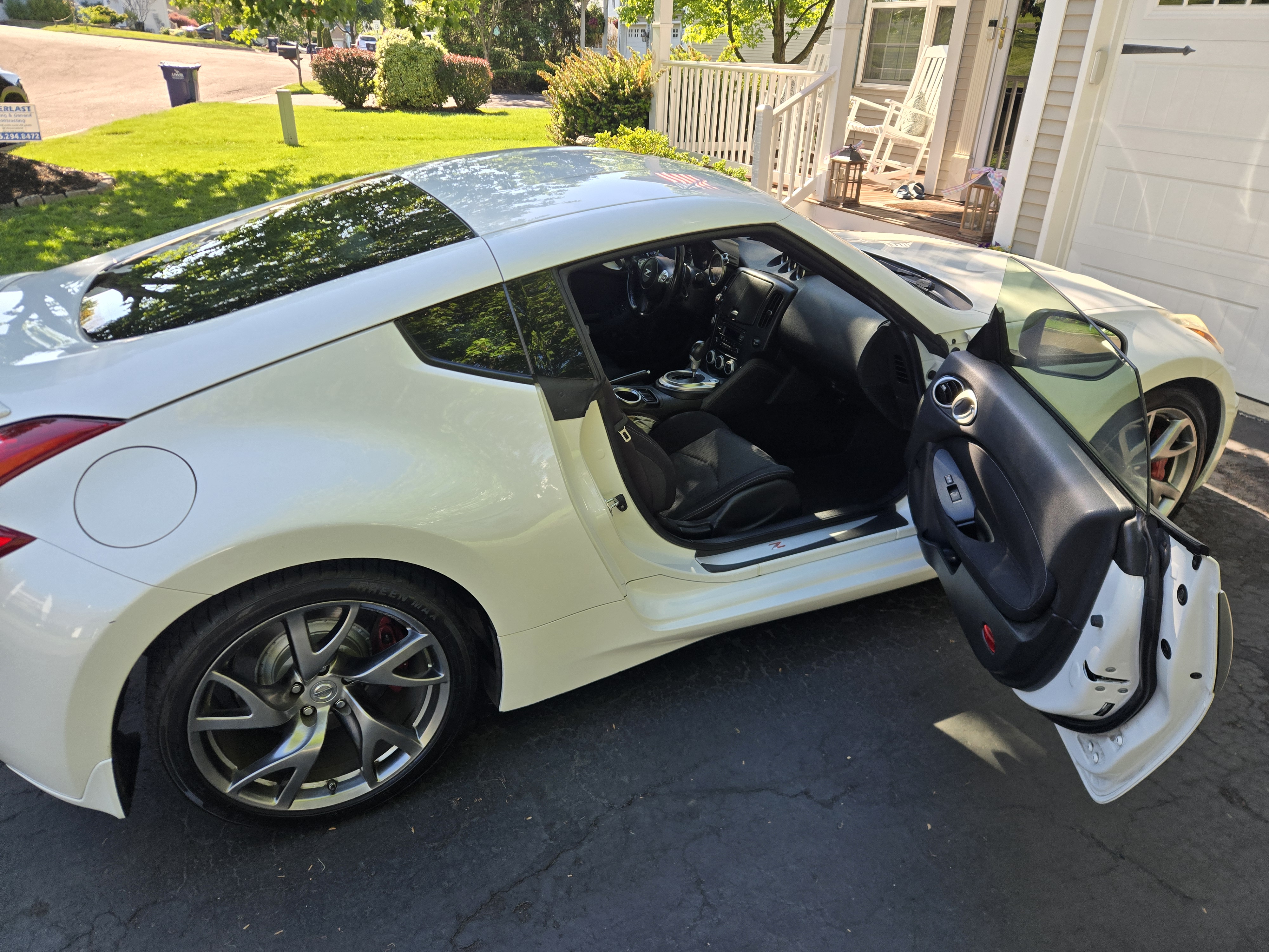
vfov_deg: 58.9
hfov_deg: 73.9
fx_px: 843
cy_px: 476
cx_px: 634
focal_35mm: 23
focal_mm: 5.4
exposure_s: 1/927
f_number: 1.8
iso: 80
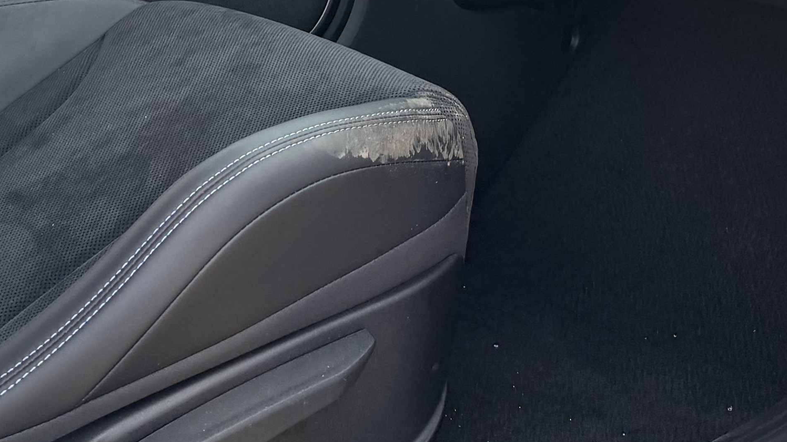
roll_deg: +1.3
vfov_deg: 13.9
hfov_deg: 26.7
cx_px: 514
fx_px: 1648
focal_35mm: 79
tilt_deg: -4.7
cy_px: -312
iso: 64
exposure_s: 1/215
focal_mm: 6.76
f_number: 1.78
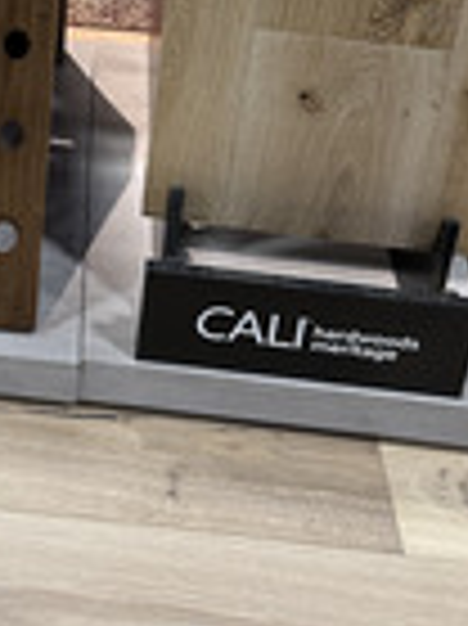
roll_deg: -2.8
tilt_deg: -23.8
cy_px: -162
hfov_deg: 20.6
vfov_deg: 24.9
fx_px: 1246
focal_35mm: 69
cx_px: 0
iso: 200
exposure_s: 1/60
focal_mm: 6.86
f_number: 1.78
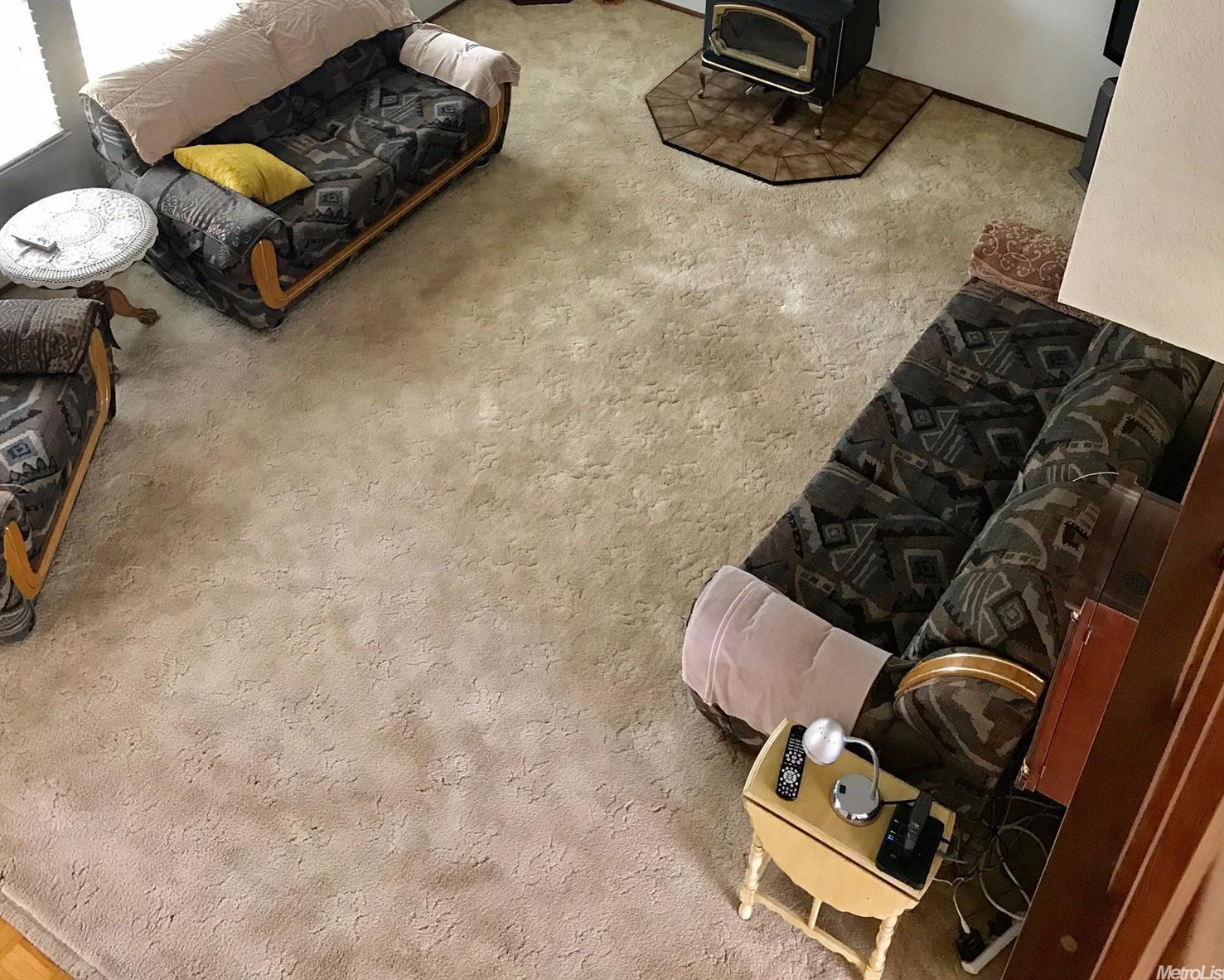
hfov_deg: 49.1
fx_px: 1341
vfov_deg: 38.2
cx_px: 617
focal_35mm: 37
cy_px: 153
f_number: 1.8
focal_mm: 3.99
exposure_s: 1/15
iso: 50
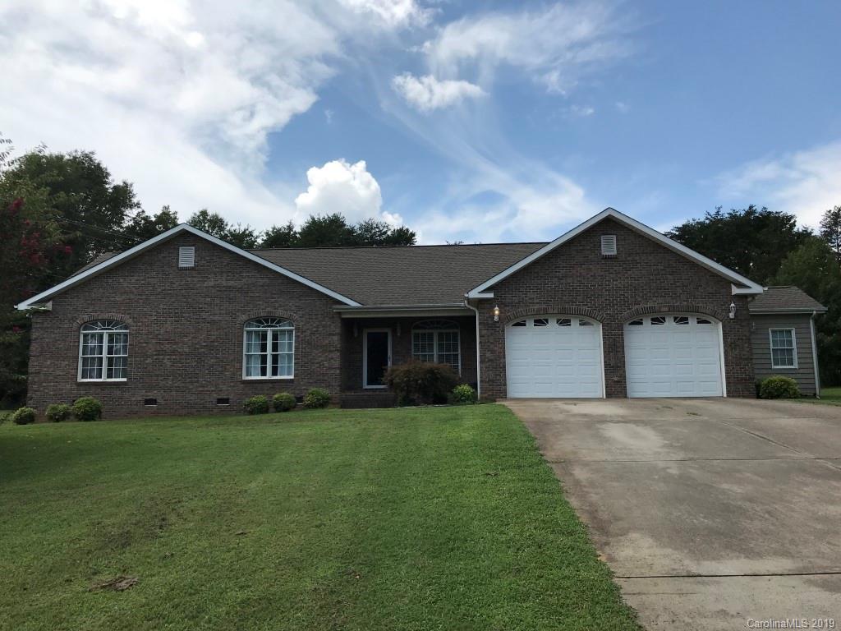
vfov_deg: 49.7
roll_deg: +0.9
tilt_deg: +6.6
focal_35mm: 28
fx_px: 680
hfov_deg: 63.4
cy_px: 316
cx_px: 420
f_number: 1.8
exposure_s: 1/3096
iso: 20
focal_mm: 3.99
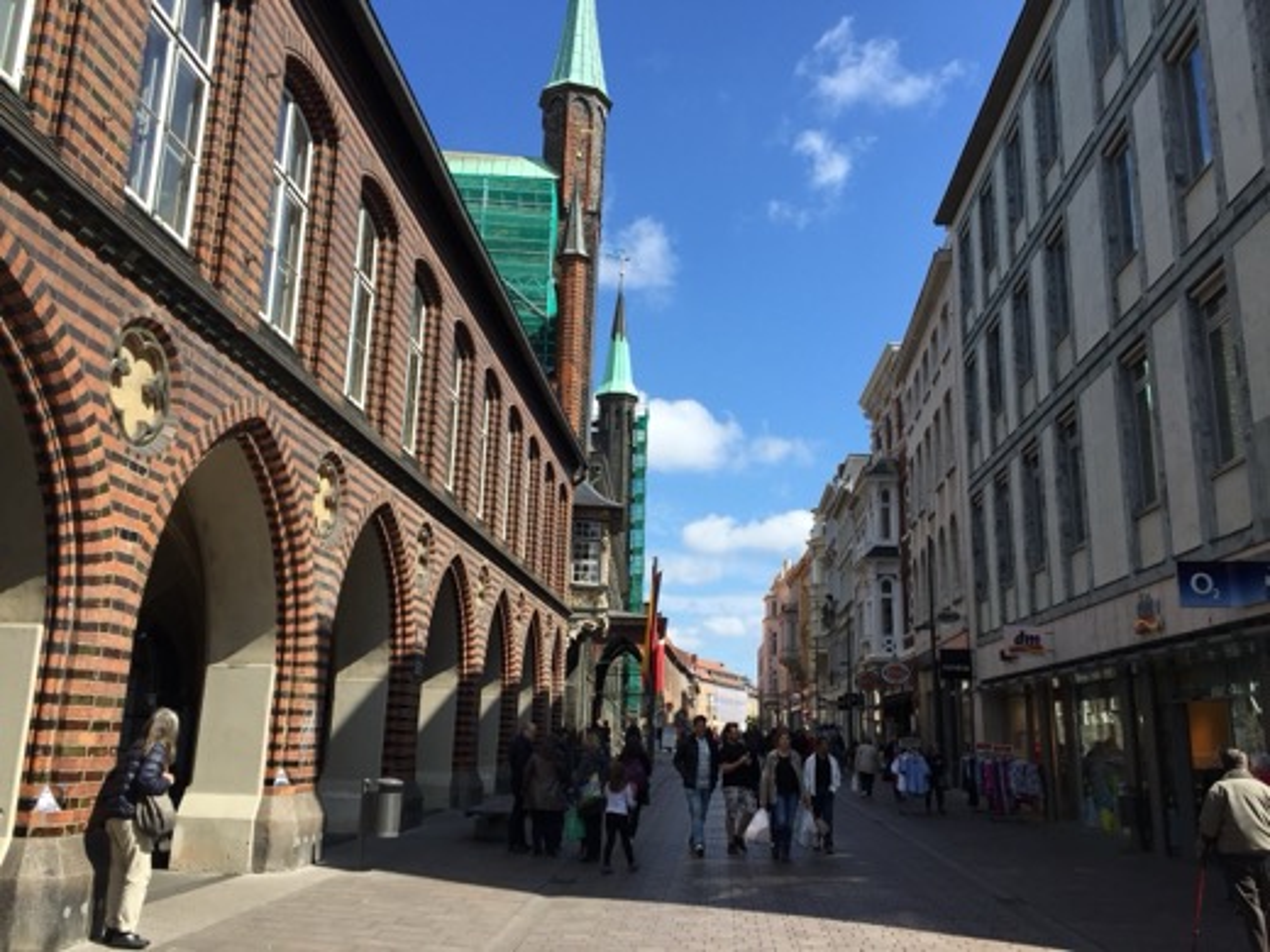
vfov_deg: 48.2
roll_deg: -3.0
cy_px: 476
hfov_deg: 61.7
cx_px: 635
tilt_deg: +13.7
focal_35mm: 29
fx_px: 1064
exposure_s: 1/1276
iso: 32
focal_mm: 4.15
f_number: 2.2
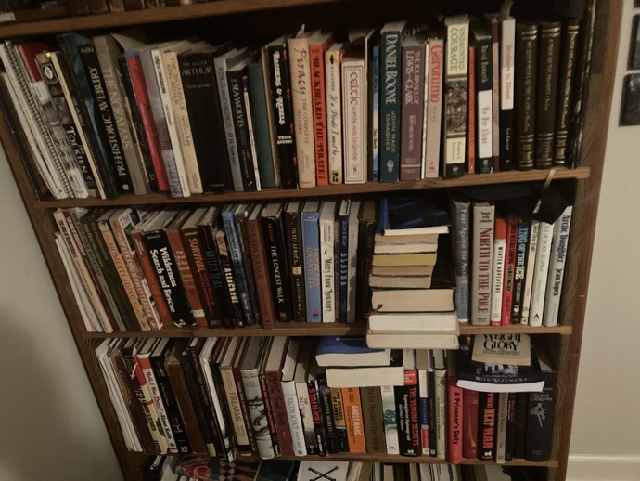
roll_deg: +5.6
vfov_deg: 49.8
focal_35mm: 28
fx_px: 518
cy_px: 240
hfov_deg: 63.4
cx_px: 320
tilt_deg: -25.2
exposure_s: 1/17
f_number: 1.8
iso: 640
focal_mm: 3.99
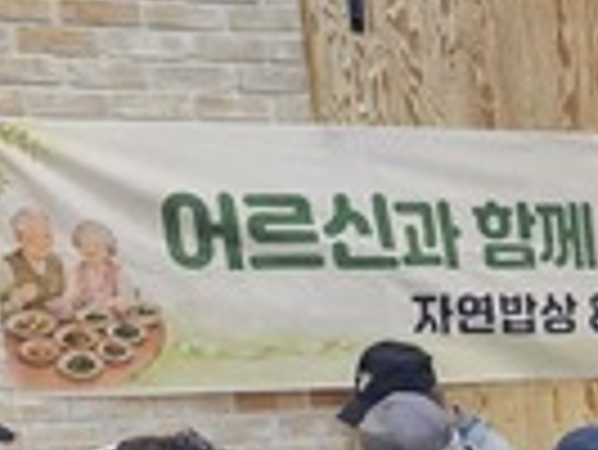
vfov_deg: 11.2
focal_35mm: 121
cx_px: 1012
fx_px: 2092
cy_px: 866
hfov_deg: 14.6
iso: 1000
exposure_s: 1/120
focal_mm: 6.3
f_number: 1.7
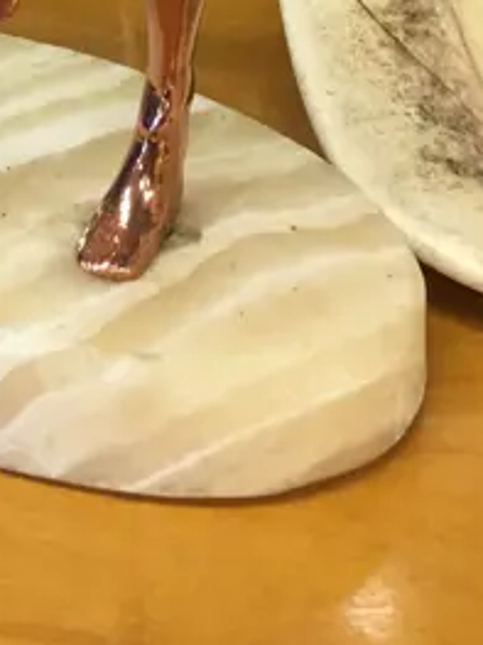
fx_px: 2104
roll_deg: -1.3
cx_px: -56
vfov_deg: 15.0
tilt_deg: -9.6
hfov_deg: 12.8
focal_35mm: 113
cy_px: -532
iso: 40
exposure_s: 1/17
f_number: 2.2
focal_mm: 4.15
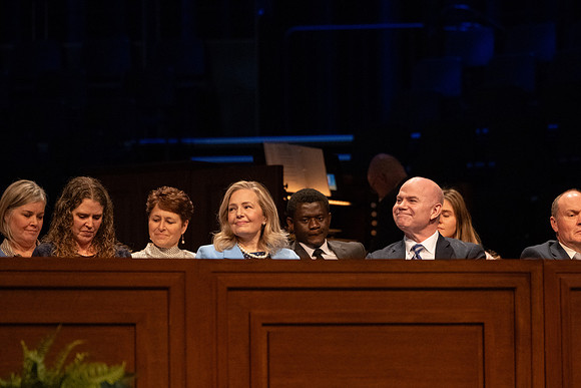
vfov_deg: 5.9
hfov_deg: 8.8
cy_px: 245
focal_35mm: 234
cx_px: 369
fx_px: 3771
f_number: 3.5
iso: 3200
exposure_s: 1/200
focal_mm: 180
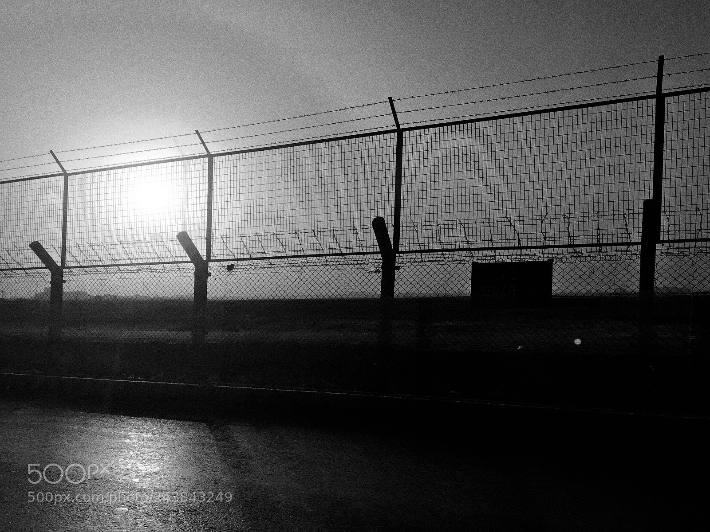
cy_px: 266
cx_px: 355
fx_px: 595
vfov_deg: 48.2
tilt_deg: +3.0
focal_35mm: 29
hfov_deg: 61.7
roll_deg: +1.4
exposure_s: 1/4808
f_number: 2.2
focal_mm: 4.15
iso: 25
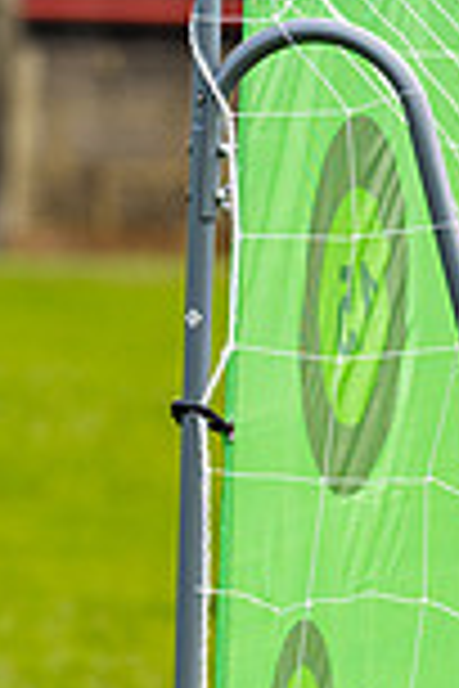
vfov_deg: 3.2
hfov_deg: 2.2
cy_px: 864
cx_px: 689
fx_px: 12182
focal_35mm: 637
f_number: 4
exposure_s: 1/640
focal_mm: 135
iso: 100
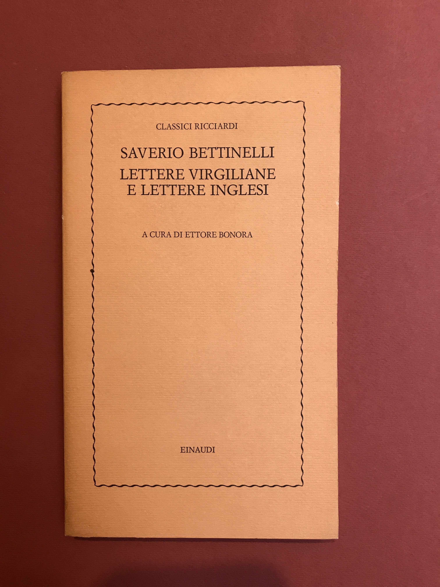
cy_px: 294
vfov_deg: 63.4
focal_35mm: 28
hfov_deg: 49.7
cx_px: 220
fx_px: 475
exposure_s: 1/33
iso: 40
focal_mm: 3.99
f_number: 1.8
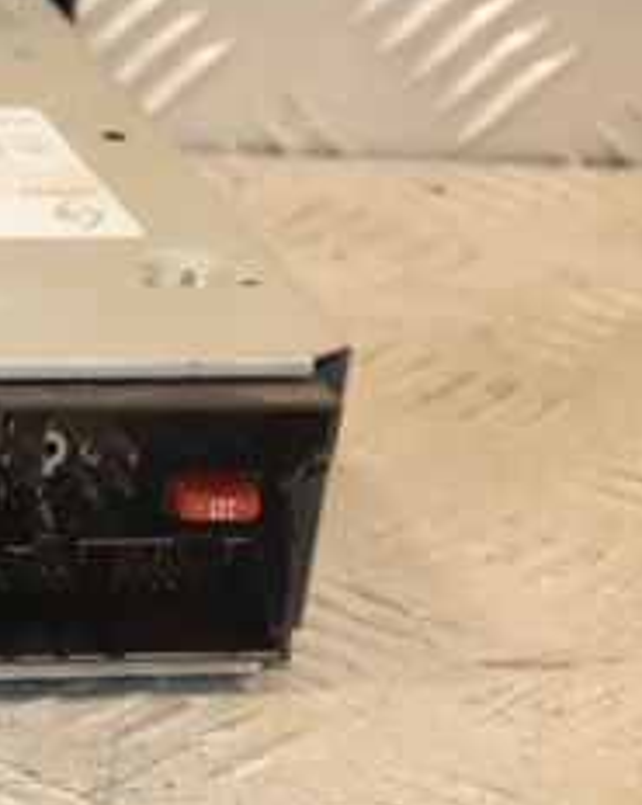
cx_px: -458
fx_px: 4807
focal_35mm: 202
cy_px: 305
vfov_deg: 9.6
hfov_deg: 7.4
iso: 1600
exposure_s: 1/200
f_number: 7.1
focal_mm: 52
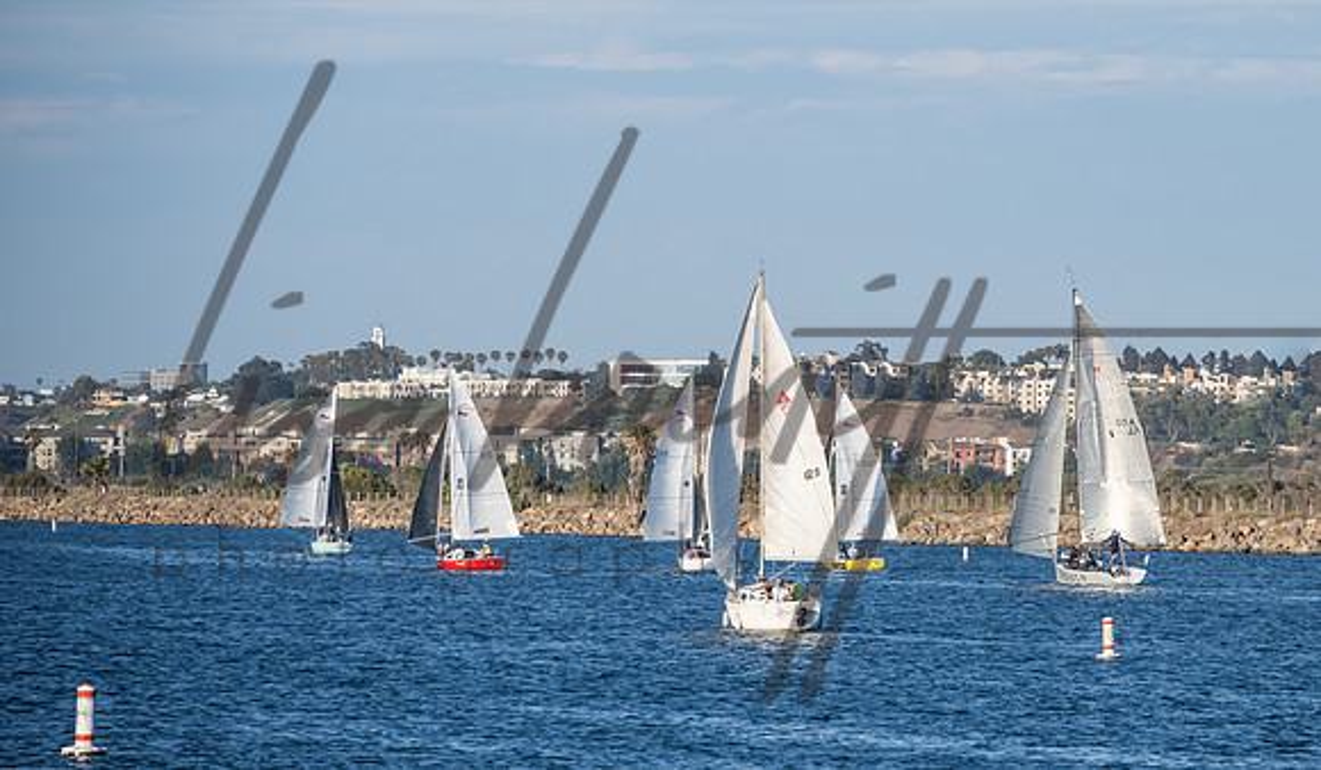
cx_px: 829
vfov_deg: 4.5
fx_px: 9731
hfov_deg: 7.8
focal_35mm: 275
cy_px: 313
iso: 320
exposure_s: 1/1600
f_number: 6.3
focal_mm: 200
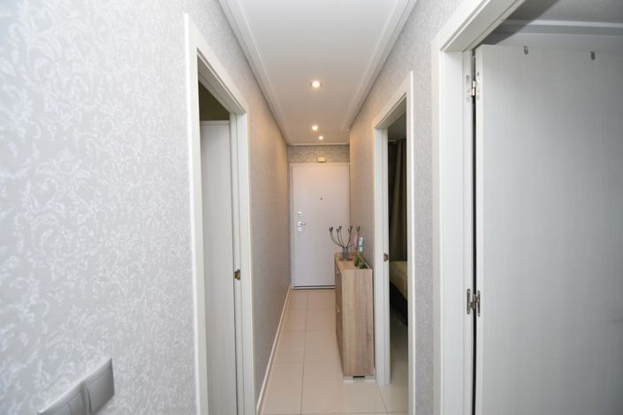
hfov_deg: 100.4
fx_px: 260
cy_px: 208
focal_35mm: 15
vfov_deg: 77.3
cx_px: 312
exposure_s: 1/125
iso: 800
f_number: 4.5
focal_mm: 10
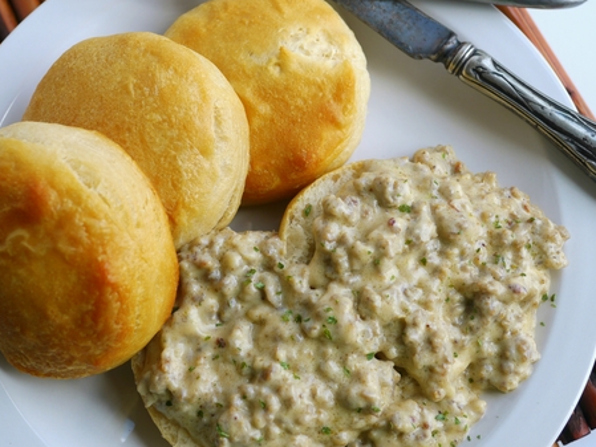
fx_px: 1102
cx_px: 269
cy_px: 182
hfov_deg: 30.2
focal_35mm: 64
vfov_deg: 22.9
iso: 100
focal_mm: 25
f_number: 2.8
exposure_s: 1/400
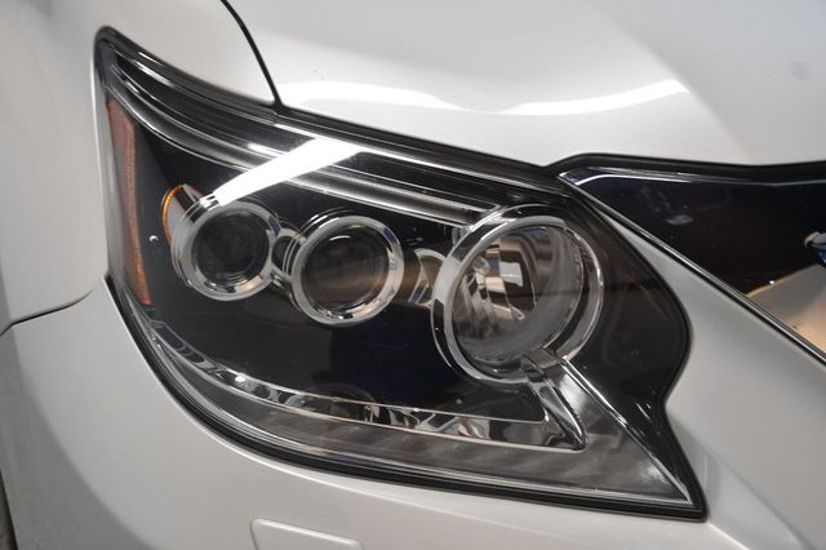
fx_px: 1376
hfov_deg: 33.4
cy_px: 275
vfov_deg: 22.6
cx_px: 413
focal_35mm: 60
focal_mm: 40
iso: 1100
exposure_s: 1/125
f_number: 4.5
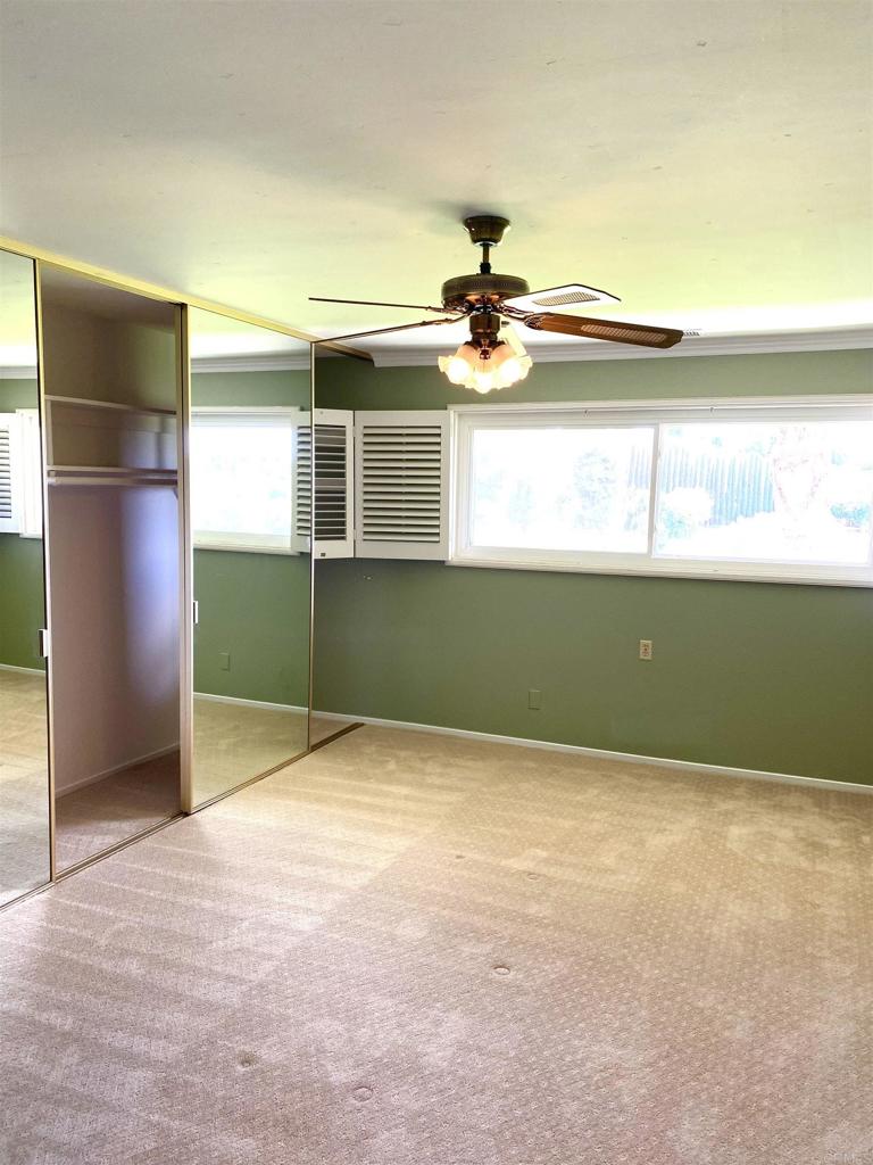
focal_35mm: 26
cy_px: 582
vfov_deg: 67.3
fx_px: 874
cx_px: 436
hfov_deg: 53.1
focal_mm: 4.25
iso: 64
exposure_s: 1/60
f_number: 1.8
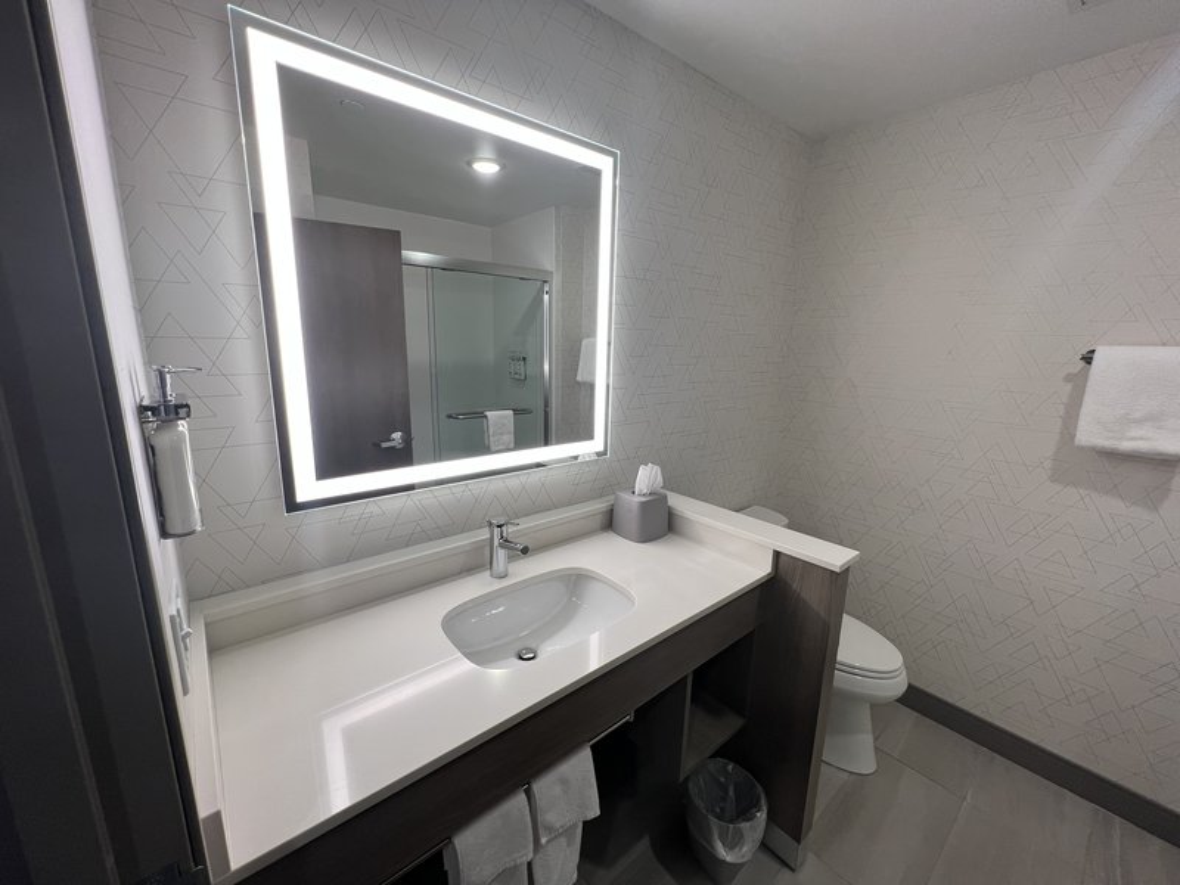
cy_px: 442
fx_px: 443
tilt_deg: -12.8
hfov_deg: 106.2
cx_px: 590
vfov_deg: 89.9
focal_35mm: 13
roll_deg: -1.2
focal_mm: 1.57
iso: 80
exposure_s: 1/120
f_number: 1.8
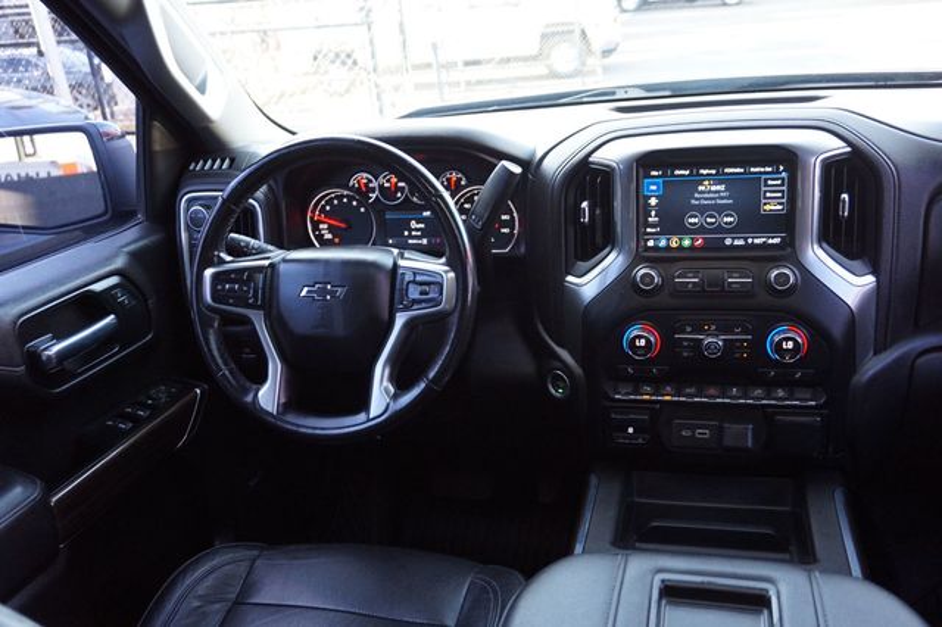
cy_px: 314
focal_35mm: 32
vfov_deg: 41.7
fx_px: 824
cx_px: 471
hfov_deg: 59.5
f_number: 4
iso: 1000
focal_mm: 21
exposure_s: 1/60
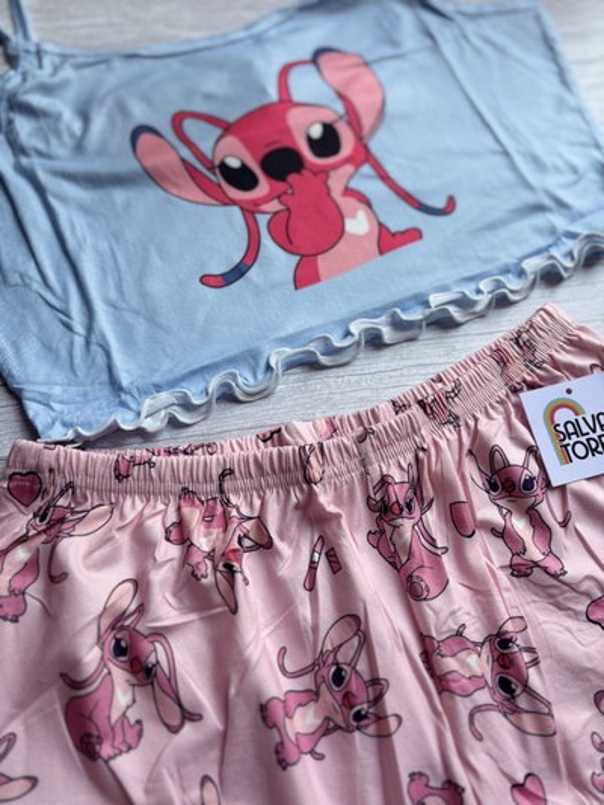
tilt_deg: -71.5
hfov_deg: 53.1
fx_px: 605
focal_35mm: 26
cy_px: 402
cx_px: 302
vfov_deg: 67.3
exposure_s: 1/473
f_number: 1.6
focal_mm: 5.96
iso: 50
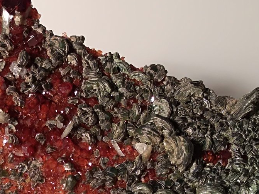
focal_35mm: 62
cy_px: 156
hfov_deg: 30.4
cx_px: 51
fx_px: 464
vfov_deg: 23.3
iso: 100
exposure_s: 1/111
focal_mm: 3.54
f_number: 2
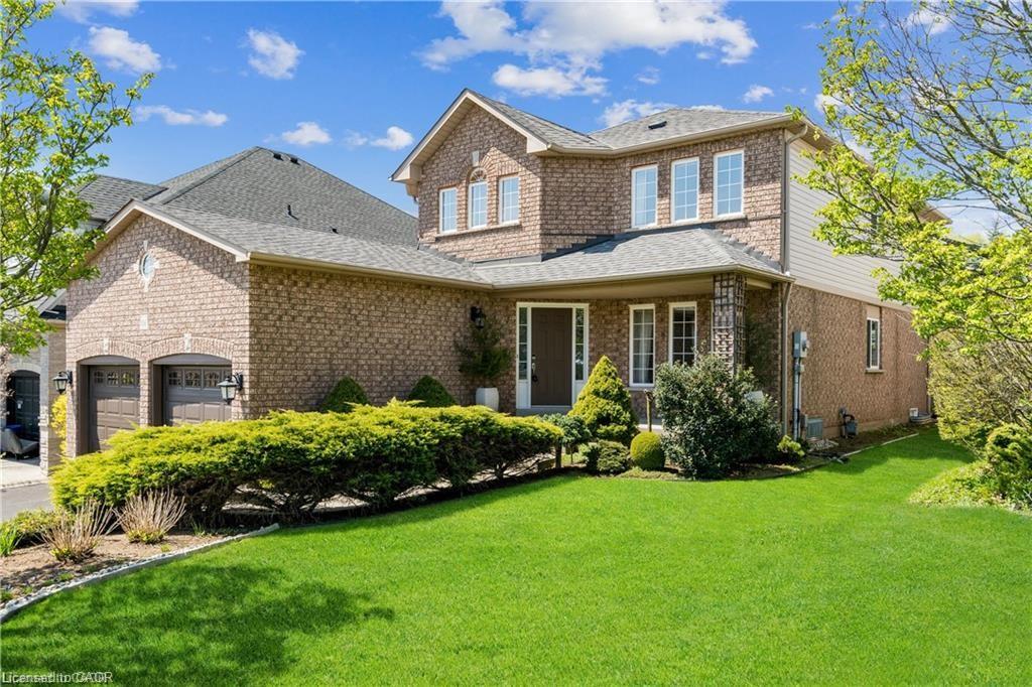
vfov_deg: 47.9
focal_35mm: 27
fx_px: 774
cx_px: 516
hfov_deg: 67.4
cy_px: 344
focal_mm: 27
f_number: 7.1
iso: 200
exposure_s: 1/125
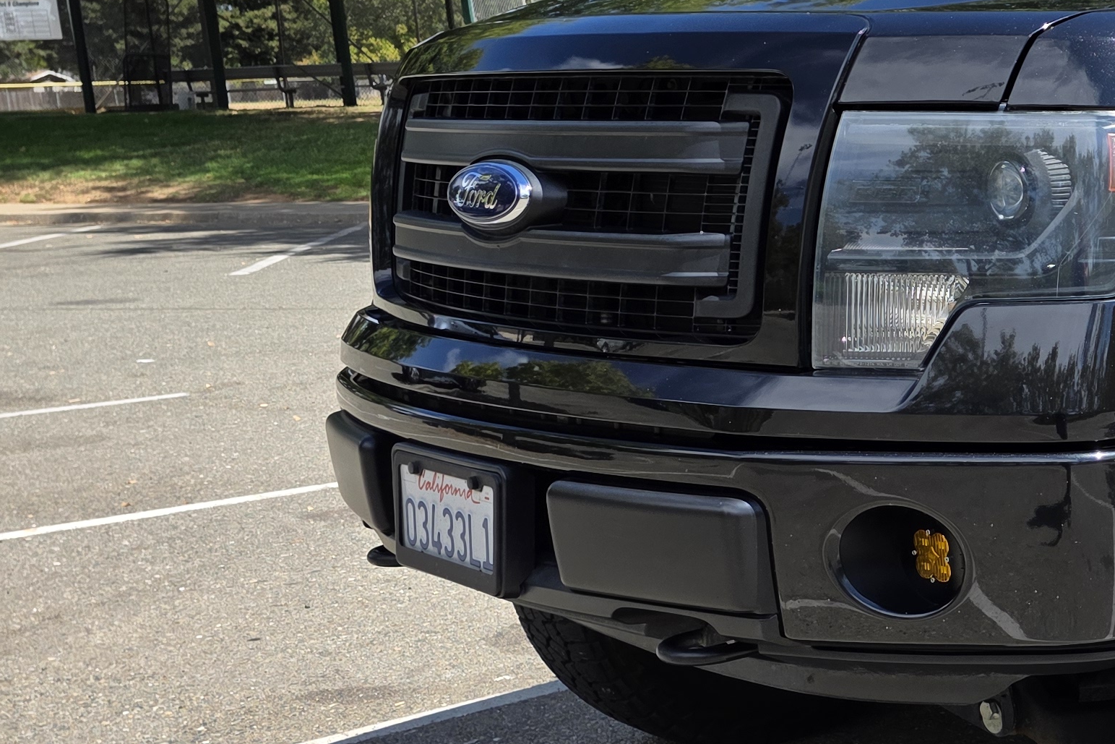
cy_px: 415
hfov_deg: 27.4
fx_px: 1920
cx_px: 1429
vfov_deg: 21.9
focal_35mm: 62
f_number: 1.7
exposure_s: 1/3034
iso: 80
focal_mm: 6.3
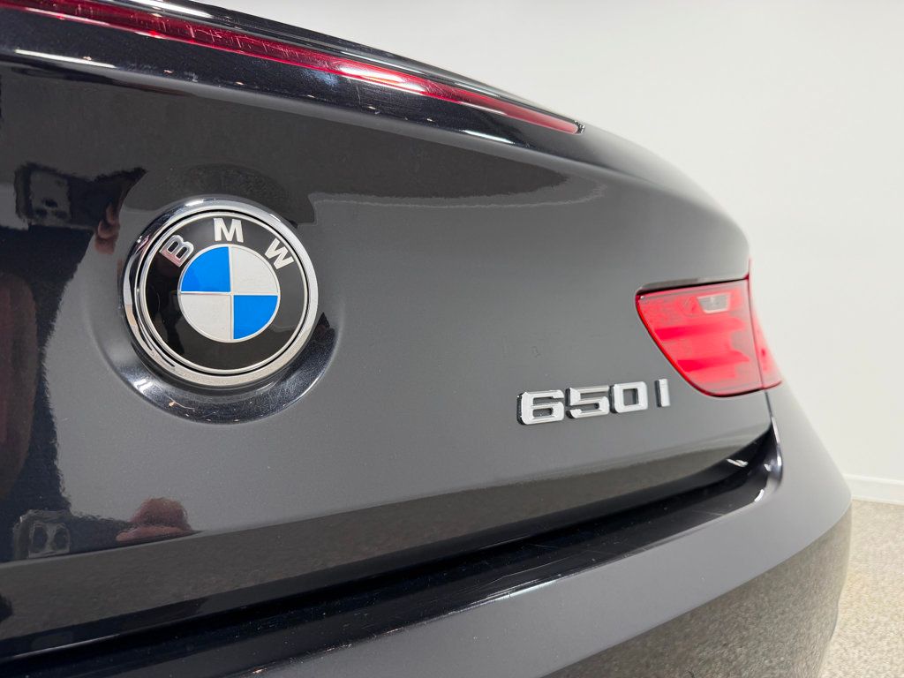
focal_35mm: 24
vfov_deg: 56.8
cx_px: 452
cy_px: 339
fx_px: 627
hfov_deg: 71.6
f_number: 1.78
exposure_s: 1/120
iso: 100
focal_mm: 6.76
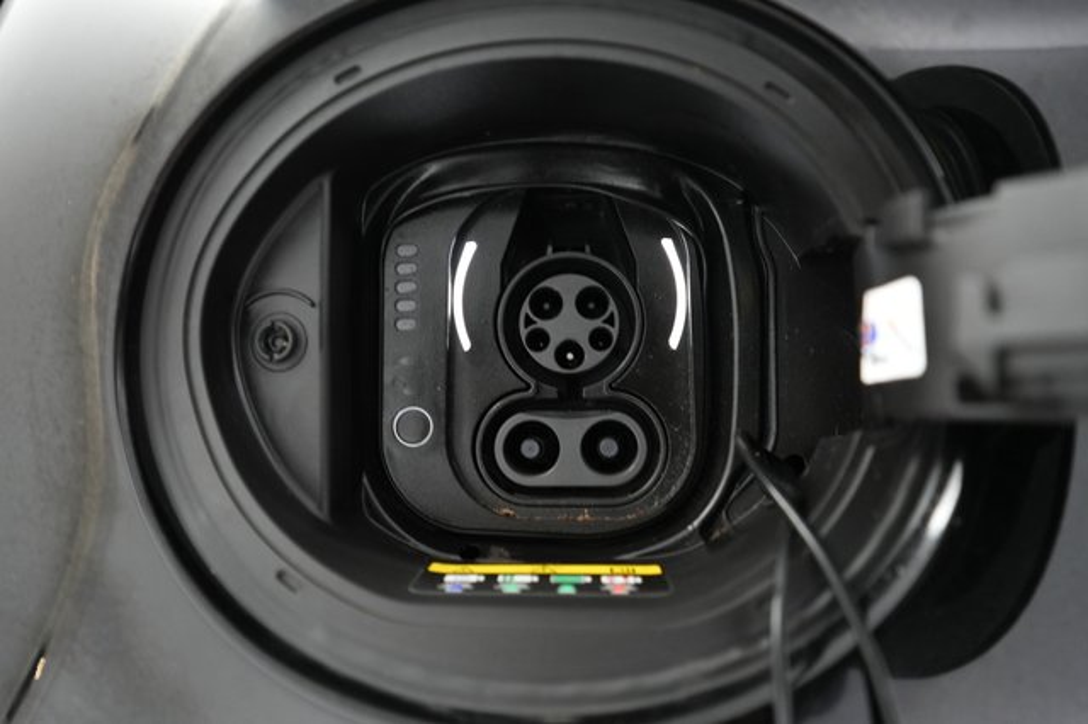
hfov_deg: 67.4
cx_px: 544
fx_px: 816
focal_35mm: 27
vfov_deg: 47.9
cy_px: 362
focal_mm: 27
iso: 3200
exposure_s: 1/60
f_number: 2.8
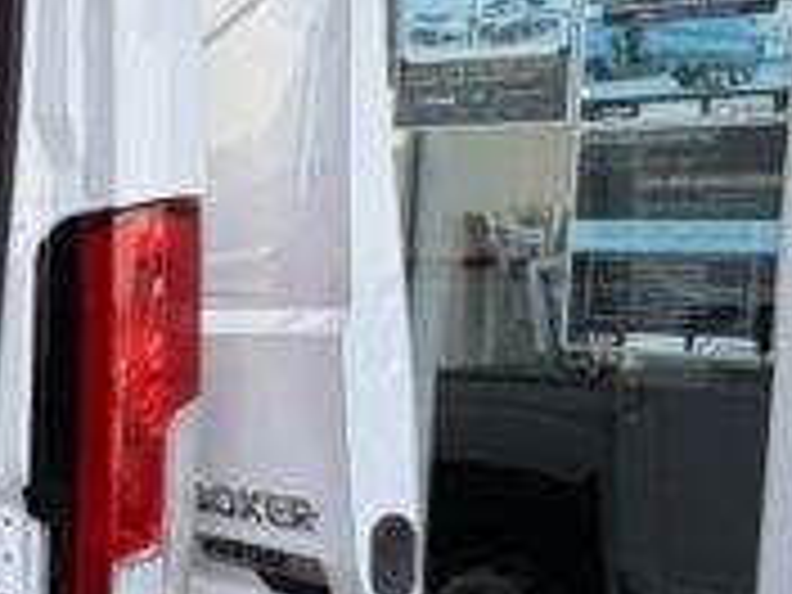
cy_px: 320
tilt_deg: -3.2
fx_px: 1396
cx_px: -612
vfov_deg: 24.0
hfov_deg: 21.5
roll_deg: +0.0
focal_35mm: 61
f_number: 2.2
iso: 40
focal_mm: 2.22
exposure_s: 1/140
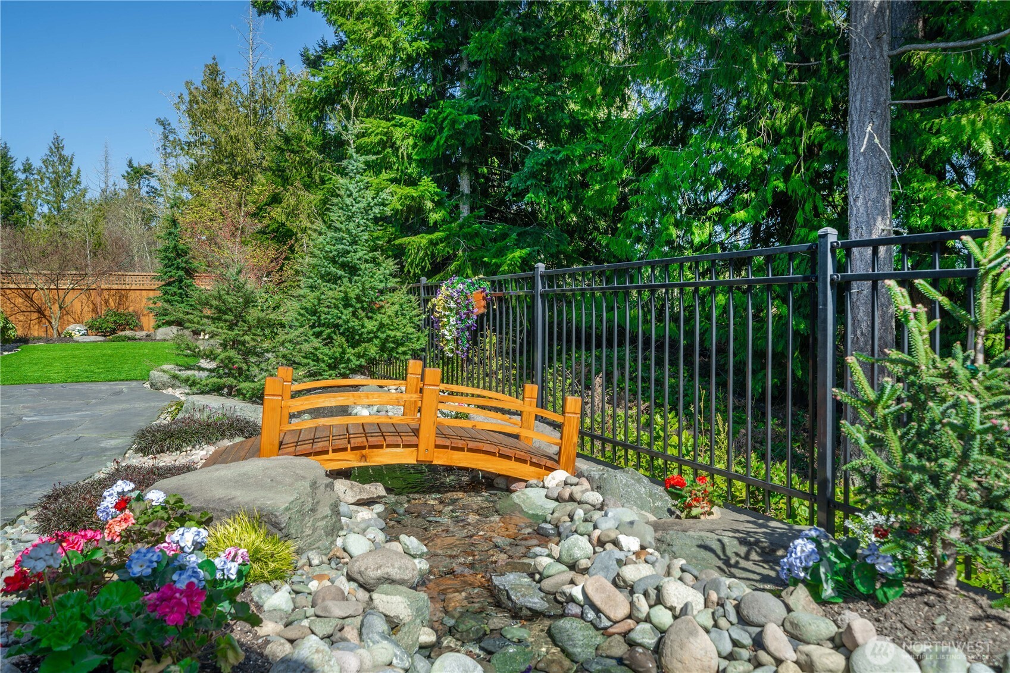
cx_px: 505
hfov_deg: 73.7
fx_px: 673
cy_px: 336
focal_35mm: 24
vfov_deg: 53.1
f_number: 7.1
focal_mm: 24
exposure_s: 1/125
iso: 100
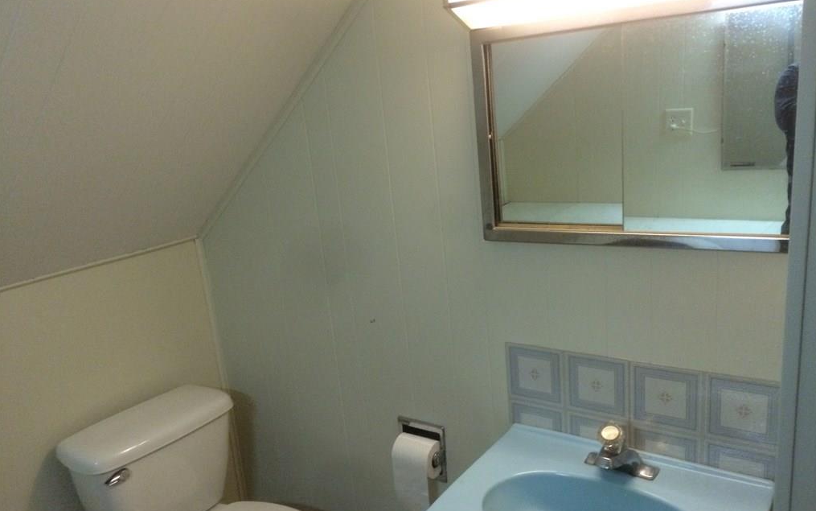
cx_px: 408
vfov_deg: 40.5
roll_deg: +9.0
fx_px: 690
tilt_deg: -19.5
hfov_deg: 61.2
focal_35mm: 31
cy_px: 291
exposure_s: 1/30
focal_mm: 4.15
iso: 320
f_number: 2.2
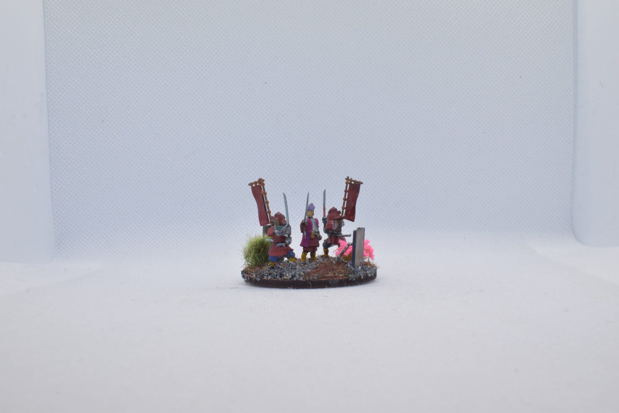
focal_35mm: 42
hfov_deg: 46.4
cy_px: 206
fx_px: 722
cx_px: 310
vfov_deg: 31.9
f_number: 18
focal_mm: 28
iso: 800
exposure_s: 1/60
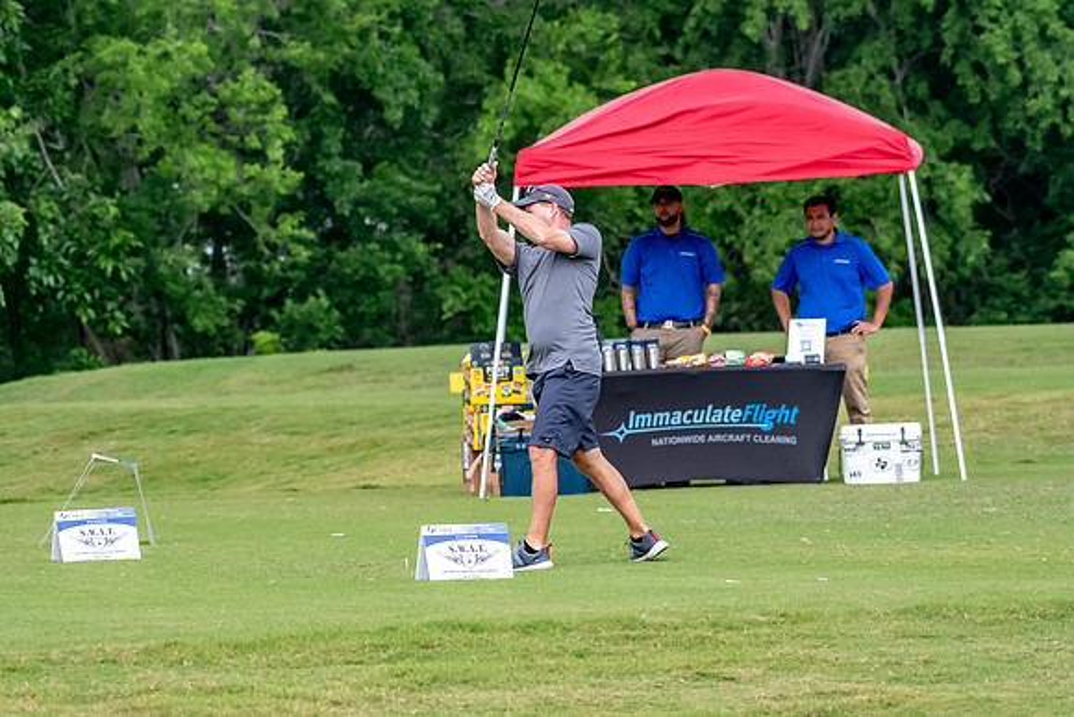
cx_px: 537
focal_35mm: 300
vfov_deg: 4.6
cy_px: 358
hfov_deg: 6.9
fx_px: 8952
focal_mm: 200
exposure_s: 1/2000
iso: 2000
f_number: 5.6
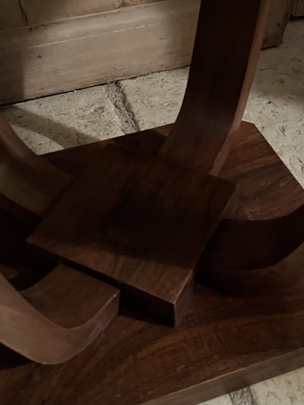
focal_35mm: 46
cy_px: 155
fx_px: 538
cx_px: 145
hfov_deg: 31.5
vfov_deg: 41.0
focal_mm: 5.1
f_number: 1.6
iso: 800
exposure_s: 1/25
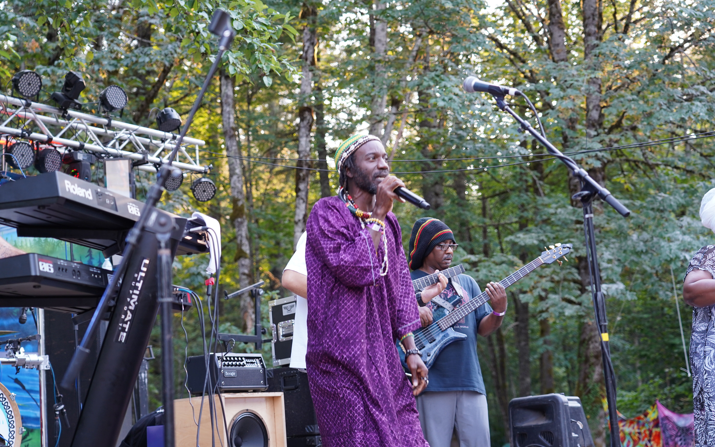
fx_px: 1189
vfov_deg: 21.3
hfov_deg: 33.5
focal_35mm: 61
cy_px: 210
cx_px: 353
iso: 640
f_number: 4
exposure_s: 1/160
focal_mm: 59
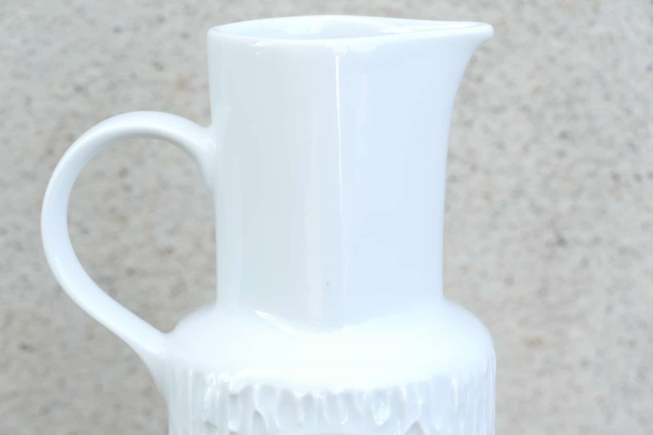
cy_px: 218
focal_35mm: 93
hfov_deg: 21.9
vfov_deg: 14.7
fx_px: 1687
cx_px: 326
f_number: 4
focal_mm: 33.96
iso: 125
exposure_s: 1/100
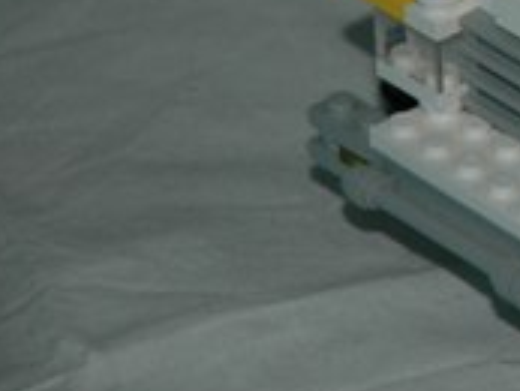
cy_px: -174
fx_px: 5198
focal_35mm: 346
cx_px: 944
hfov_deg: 5.6
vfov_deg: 4.3
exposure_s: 1/60
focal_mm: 65
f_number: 4.5
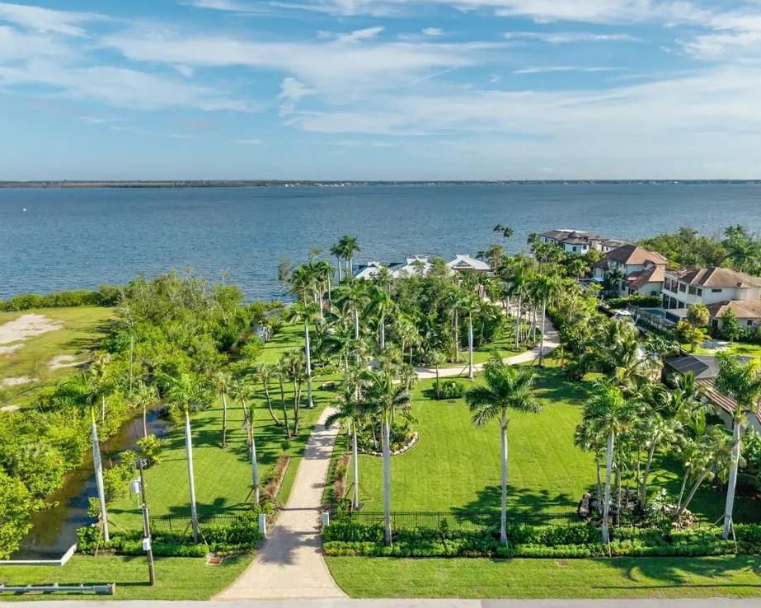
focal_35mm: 26
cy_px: 304
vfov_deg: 54.9
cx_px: 416
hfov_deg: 65.9
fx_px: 585
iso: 100
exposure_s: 1/500
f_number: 1.8
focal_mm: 8.67
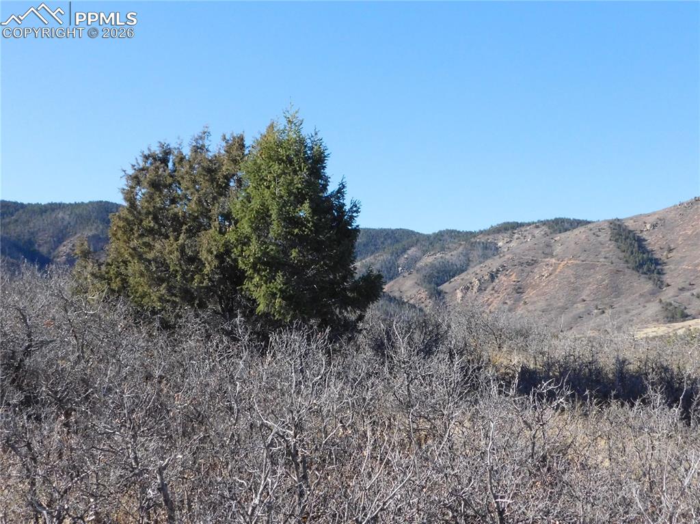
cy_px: 262
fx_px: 808
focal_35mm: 40
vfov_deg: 35.9
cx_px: 350
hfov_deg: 46.8
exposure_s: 1/1000
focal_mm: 7.1
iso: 800
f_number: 7.2
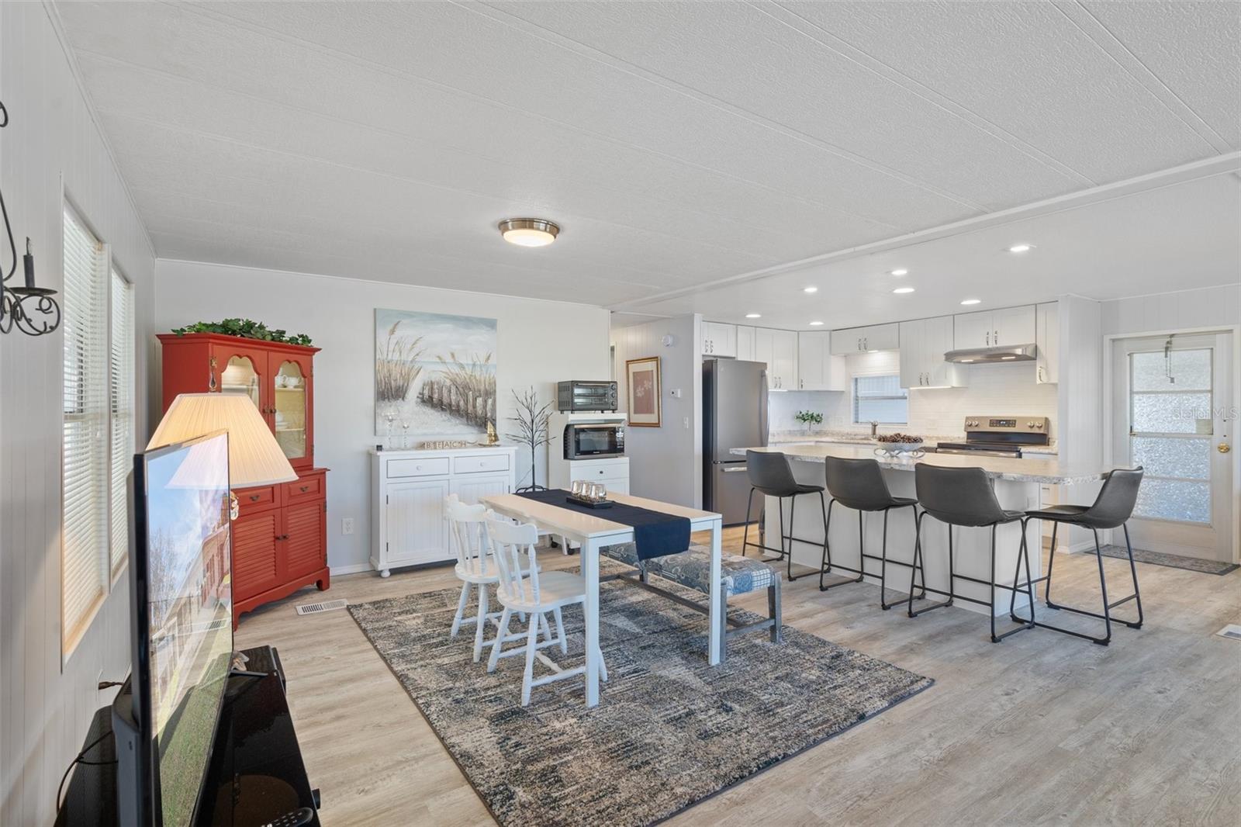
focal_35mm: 17
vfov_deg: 70.4
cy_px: 414
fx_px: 586
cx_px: 620
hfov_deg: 93.3
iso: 400
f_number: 8
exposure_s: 1/2
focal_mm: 17
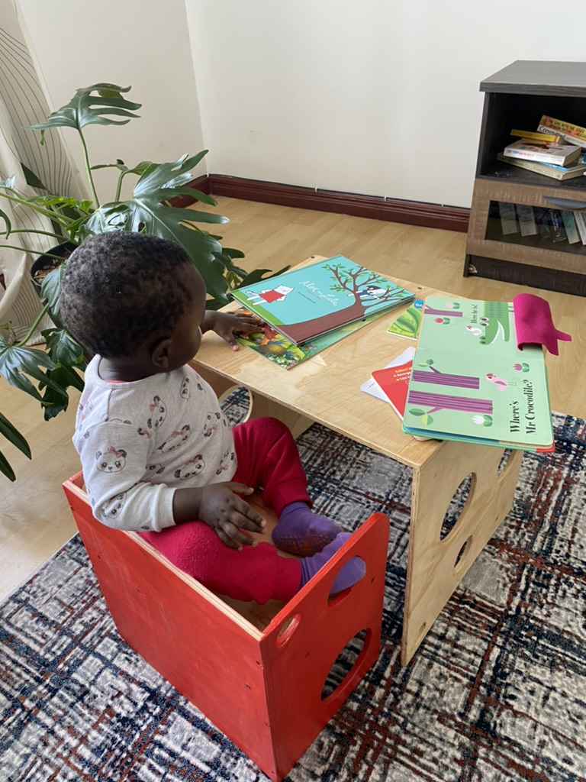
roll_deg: +3.7
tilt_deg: -35.2
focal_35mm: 26
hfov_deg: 53.1
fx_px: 587
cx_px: 293
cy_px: 391
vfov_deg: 67.3
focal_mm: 4.25
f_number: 1.8
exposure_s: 1/60
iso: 200
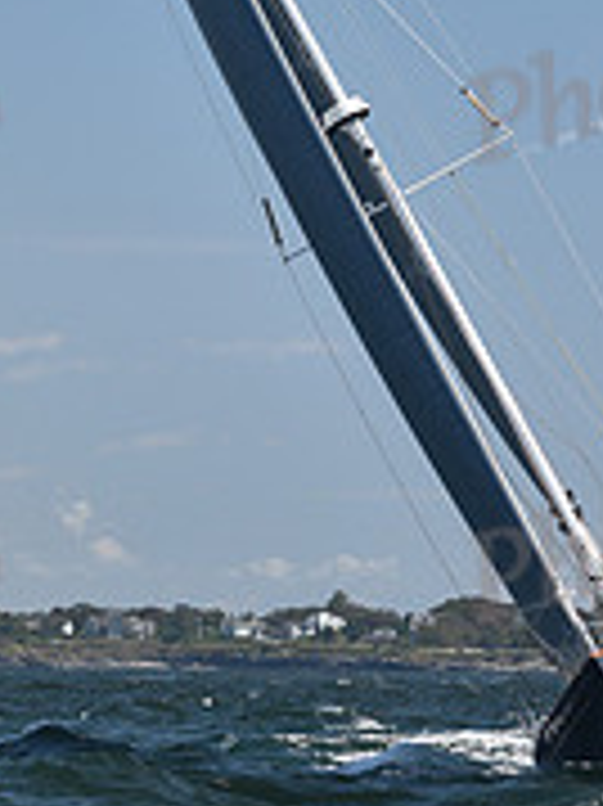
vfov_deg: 7.4
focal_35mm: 265
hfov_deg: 5.6
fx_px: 6162
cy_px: -122
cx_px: 236
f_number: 5
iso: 250
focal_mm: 85
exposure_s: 1/1000
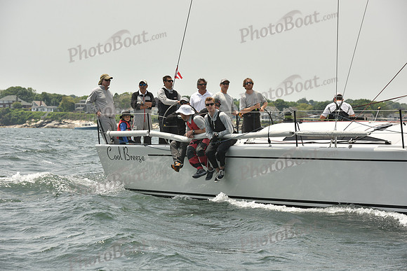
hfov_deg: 15.2
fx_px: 1527
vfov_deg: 10.2
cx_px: 204
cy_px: 136
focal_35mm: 135
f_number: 9
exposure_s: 1/1250
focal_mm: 135
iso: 400
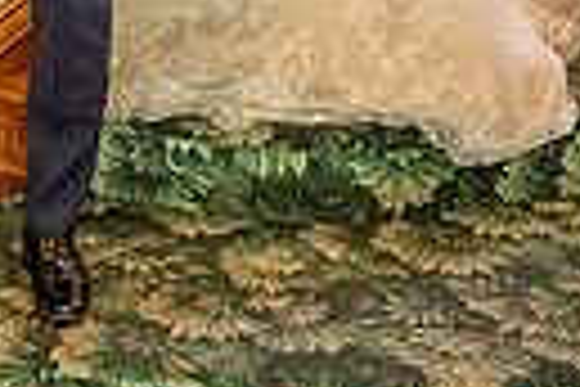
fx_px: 1740
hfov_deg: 18.7
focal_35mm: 108
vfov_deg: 11.9
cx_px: 108
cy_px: -259
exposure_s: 1/160
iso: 1000
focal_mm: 24
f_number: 2.8
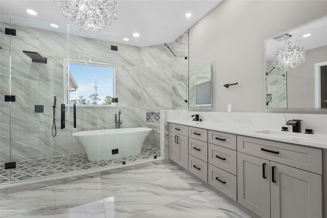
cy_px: 109
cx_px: 164
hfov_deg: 100.4
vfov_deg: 77.3
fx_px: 136
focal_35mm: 15
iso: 100
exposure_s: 1/2.5
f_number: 7.1
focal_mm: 10
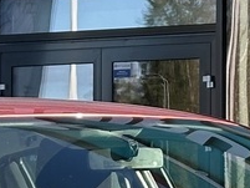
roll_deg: -0.4
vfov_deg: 4.3
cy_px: 259
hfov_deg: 5.8
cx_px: 141
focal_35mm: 344
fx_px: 2486
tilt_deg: -0.2
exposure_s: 1/709
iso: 64
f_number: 1.78
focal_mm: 6.86
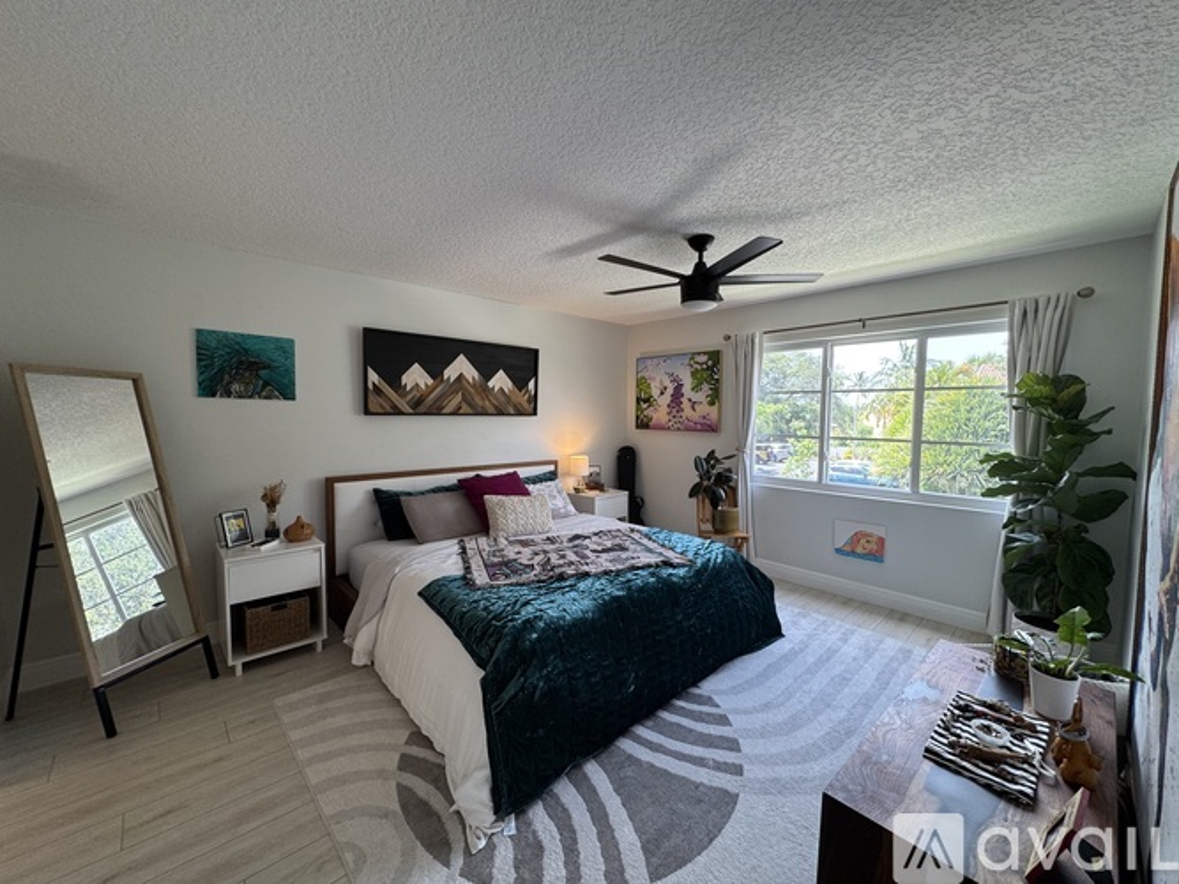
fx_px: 477
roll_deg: -0.4
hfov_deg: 102.1
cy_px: 442
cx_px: 590
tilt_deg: -4.2
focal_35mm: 14
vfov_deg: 85.7
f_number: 2.2
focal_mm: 2.22
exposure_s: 1/120
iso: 80
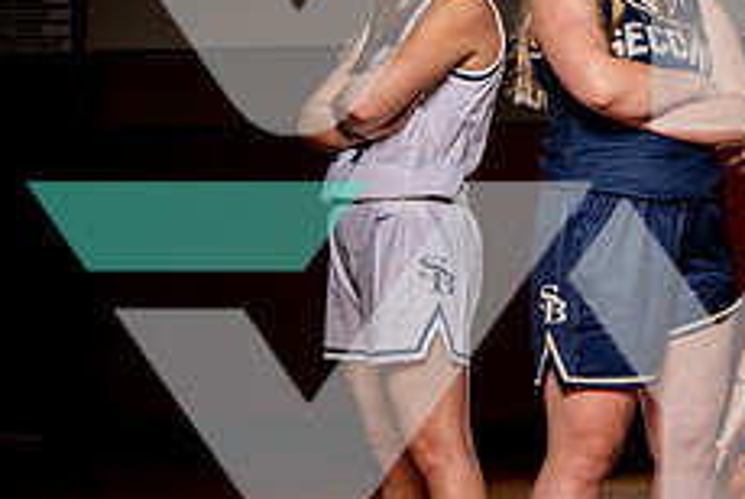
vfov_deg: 20.0
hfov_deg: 26.8
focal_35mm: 68
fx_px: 1409
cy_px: 355
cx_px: 852
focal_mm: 27
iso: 100
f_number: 8
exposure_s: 1/250
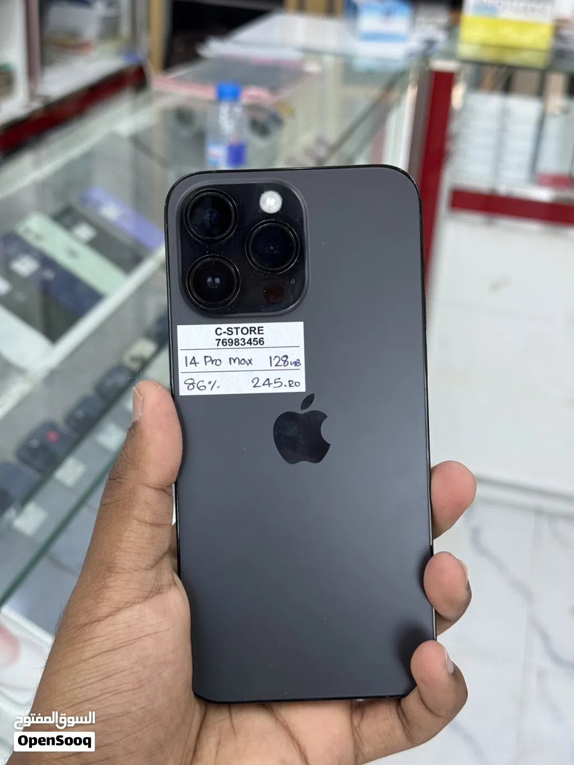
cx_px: 287
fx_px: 1061
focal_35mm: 48
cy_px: 382
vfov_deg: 39.7
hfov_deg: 30.3
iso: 64
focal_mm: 6.76
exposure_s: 1/379
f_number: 1.78
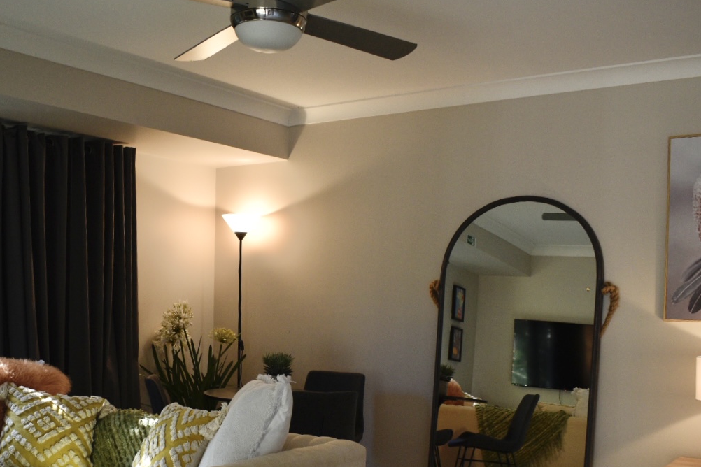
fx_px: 798
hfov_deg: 46.7
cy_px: 347
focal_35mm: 41
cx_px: 240
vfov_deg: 32.1
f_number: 5
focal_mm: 18
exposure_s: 1/100
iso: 400
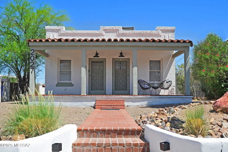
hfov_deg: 54.4
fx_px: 222
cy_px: 76
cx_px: 114
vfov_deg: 37.8
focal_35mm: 35
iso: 200
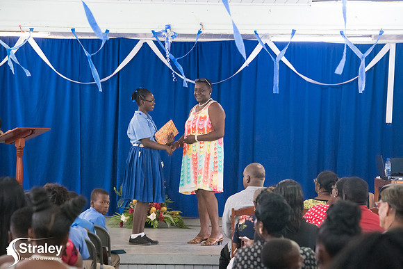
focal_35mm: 130
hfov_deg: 15.8
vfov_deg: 10.6
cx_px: 202
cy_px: 134
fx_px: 1456
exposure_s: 1/200
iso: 14400
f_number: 6.3
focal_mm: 130
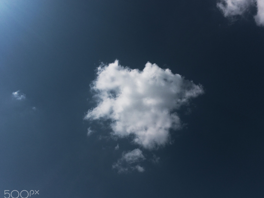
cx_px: 143
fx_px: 252
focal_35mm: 33
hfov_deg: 55.3
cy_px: 106
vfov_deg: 42.9
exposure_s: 1/7692
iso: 25
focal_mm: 4.15
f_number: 2.2
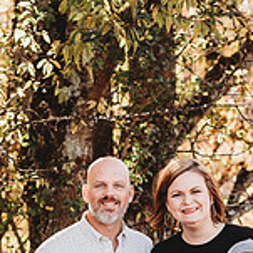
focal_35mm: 215
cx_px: 166
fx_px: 1778
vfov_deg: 8.1
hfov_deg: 8.1
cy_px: 300
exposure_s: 1/250
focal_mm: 85
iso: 160
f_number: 2.8
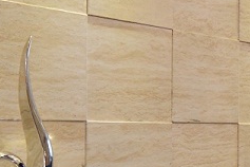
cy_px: 115
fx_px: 660
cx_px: 412
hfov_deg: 18.2
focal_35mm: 95
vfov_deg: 14.4
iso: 250
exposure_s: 1/15
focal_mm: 15
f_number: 4
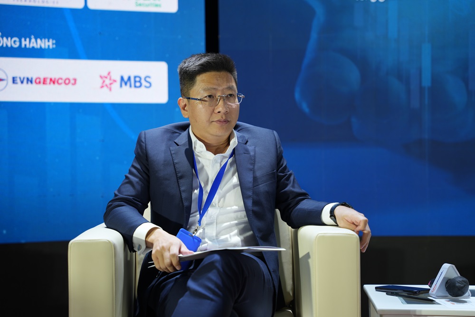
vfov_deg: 19.4
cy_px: 158
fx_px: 923
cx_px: 238
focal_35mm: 70
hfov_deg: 28.9
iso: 160
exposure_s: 1/100
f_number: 2.8
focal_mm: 70
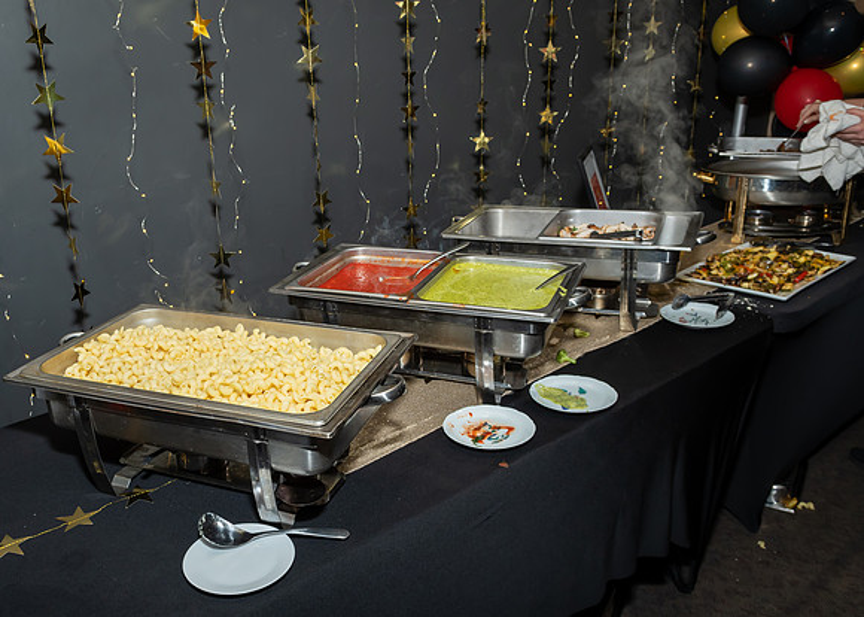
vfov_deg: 44.1
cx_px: 338
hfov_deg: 58.6
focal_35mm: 31
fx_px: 760
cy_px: 293
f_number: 5.6
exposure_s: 1/250
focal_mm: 17
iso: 400
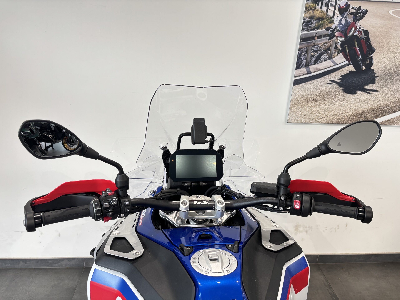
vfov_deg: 53.1
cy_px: 150
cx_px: 200
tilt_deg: -21.3
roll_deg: -2.3
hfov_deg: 67.3
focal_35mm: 26
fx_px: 300
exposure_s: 1/50
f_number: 1.6
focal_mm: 5.96
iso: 80
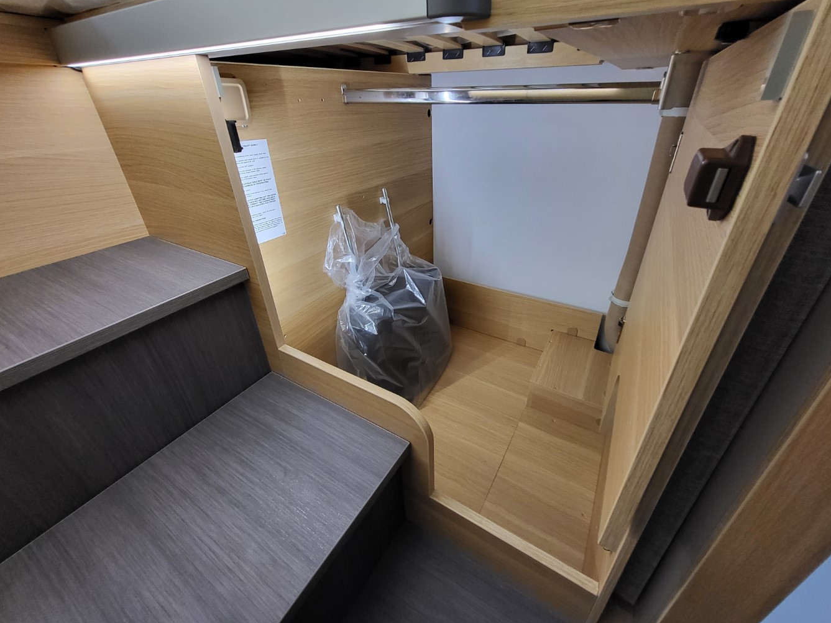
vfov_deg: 85.6
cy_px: 294
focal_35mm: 14
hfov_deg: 102.0
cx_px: 433
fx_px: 336
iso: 400
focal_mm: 1.74
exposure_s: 1/50
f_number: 2.2
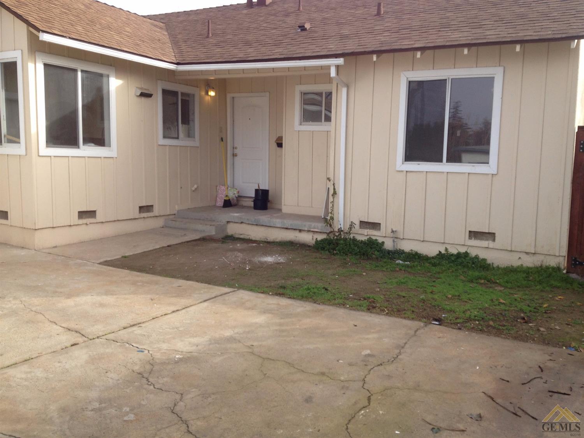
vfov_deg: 40.7
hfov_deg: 52.6
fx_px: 590
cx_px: 292
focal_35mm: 35
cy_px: 219
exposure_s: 1/673
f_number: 2.4
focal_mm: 4.28
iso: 50
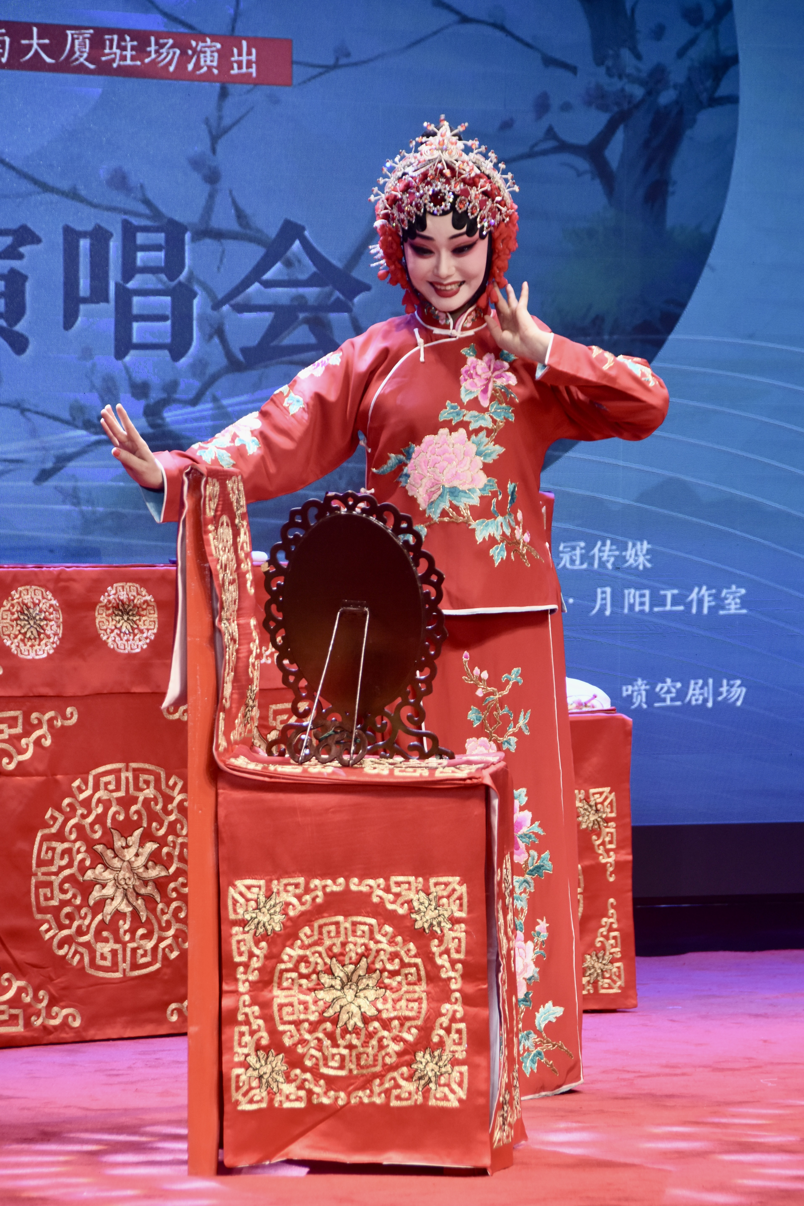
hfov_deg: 7.6
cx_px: 402
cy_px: 603
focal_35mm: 180
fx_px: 6030
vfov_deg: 11.4
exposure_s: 1/200
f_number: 5.3
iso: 720
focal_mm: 120
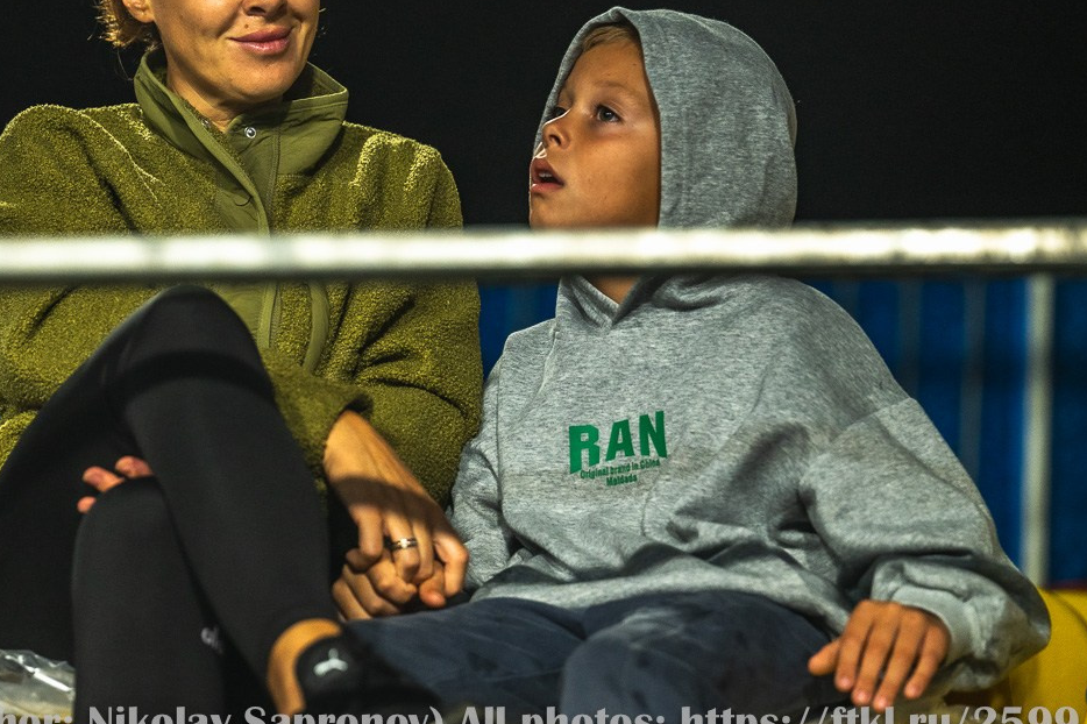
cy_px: 260
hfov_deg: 11.1
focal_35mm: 185
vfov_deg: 7.4
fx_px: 5584
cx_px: 348
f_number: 3.2
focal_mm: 135
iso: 2000
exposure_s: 1/1250
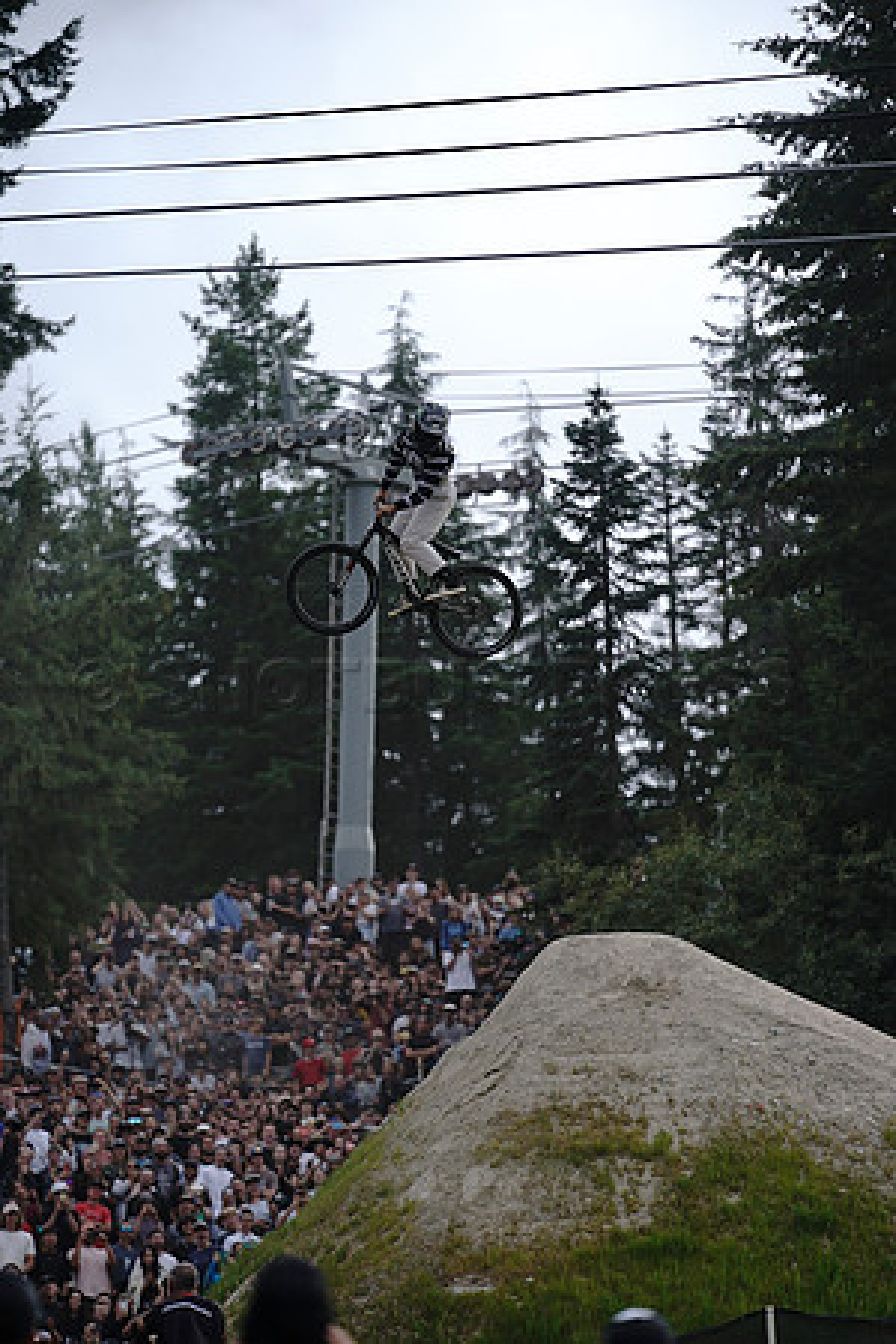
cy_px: 672
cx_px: 448
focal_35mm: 200
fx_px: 7466
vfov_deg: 10.3
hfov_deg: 6.9
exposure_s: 1/1600
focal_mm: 200
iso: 200
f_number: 2.8
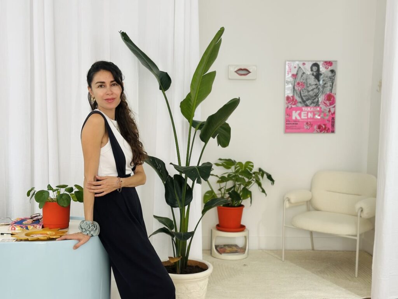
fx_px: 552
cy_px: 150
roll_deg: -1.0
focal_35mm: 48
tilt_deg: -4.3
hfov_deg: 39.7
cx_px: 199
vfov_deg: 30.3
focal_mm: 6.86
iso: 80
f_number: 1.78
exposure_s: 1/50
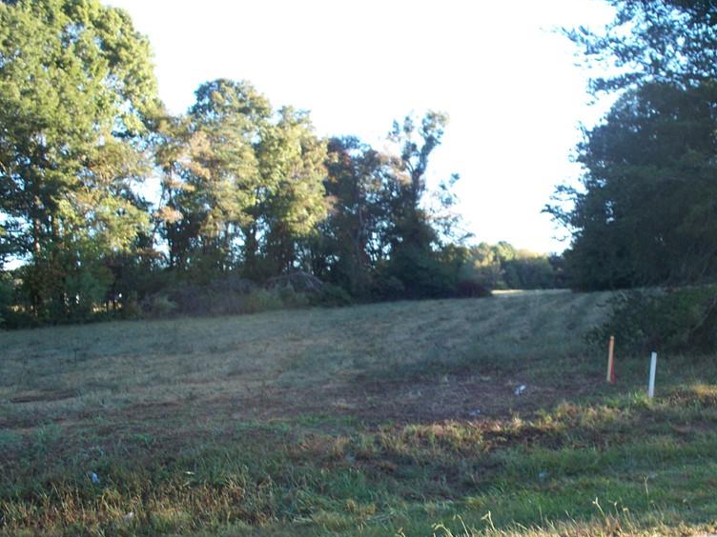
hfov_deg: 38.5
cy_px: 283
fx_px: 1015
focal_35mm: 49
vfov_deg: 29.7
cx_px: 481
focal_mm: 7.54
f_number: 2.8
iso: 64
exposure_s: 1/80
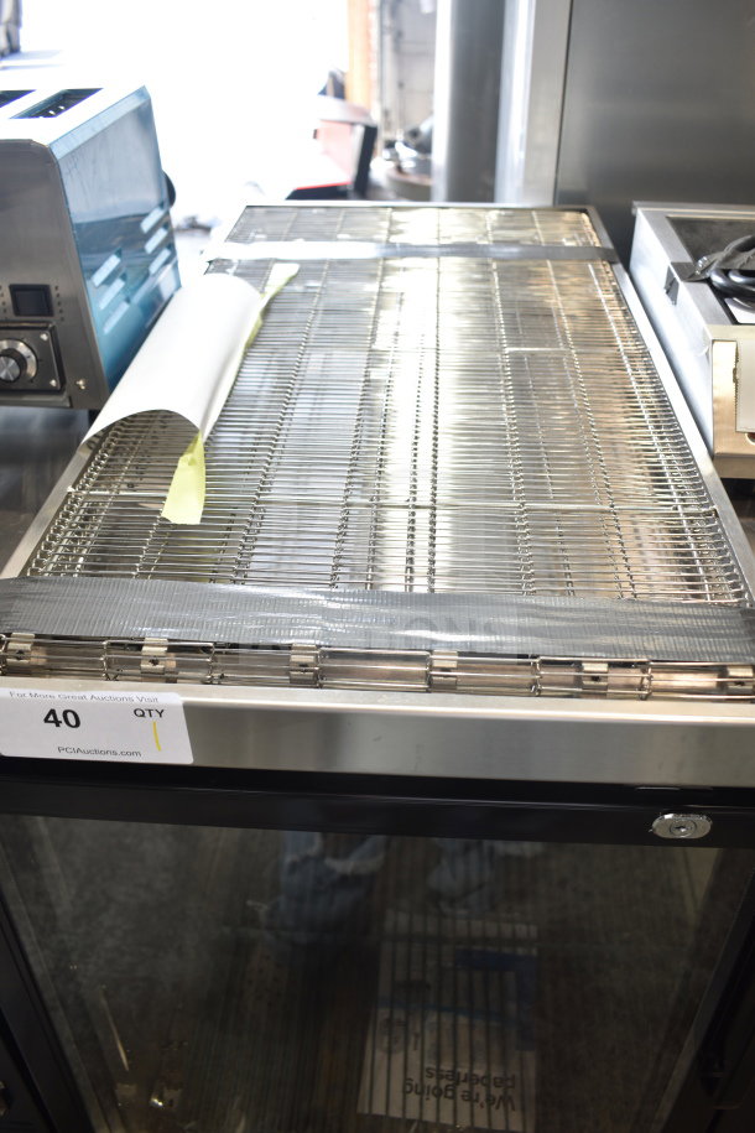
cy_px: 566
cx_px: 378
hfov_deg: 43.6
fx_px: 944
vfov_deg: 61.9
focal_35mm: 30
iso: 200
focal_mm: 20
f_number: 3.8
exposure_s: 1/60
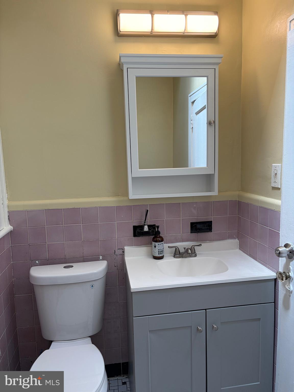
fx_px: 294
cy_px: 196
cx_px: 147
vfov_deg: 67.3
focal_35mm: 26
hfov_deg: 53.1
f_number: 1.6
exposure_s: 1/120
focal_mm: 5.96
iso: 50
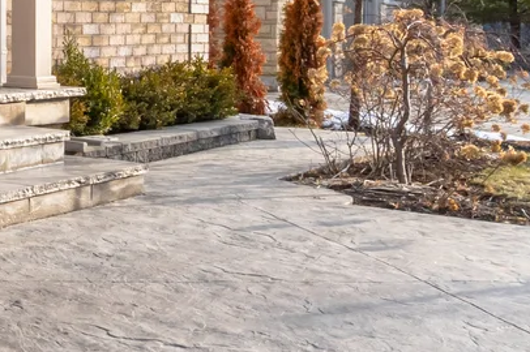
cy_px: 34
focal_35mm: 71
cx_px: -167
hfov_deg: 24.6
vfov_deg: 18.8
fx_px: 1044
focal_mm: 10
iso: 100
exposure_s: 1/60
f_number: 14
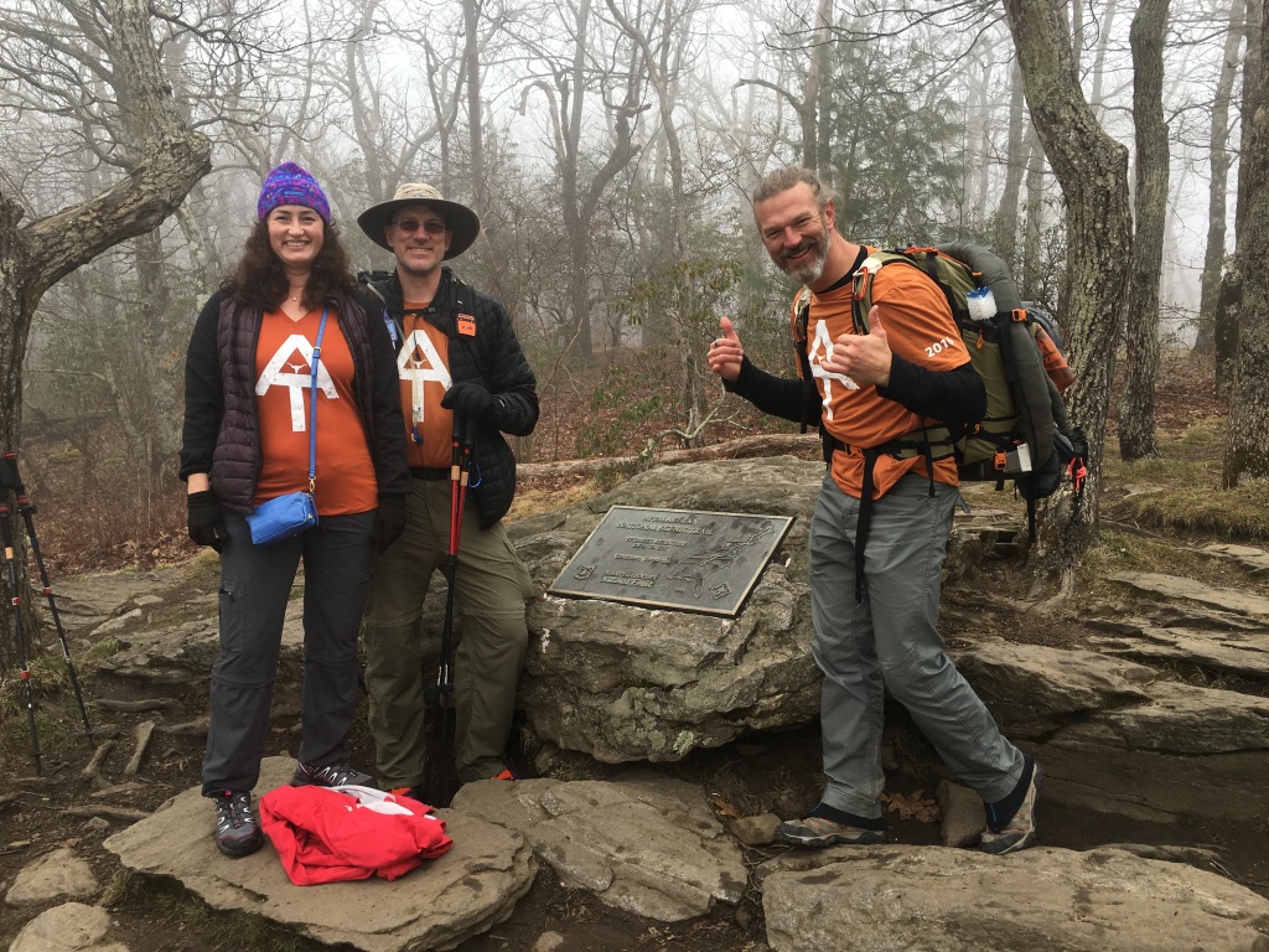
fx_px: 1063
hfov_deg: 61.7
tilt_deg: -8.2
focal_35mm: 29
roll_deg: +1.1
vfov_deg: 48.2
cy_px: 476
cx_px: 634
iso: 25
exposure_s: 1/452
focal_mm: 4.15
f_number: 2.2
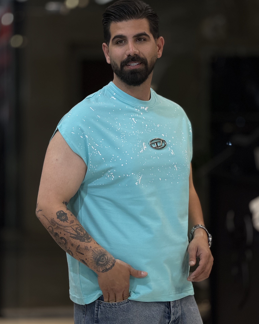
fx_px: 1207
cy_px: 153
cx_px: 130
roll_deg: -0.7
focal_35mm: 126
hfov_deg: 12.2
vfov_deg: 15.3
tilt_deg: -1.5
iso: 50
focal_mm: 15.66
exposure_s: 1/252
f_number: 2.8
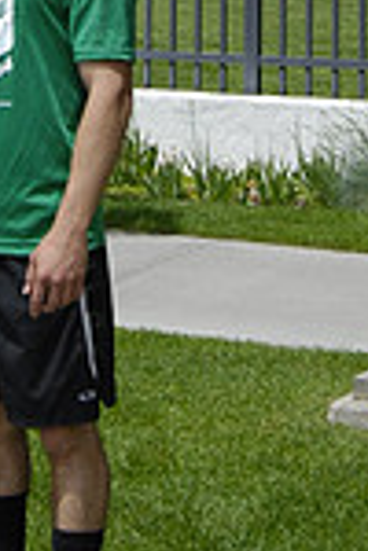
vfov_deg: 13.0
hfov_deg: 9.0
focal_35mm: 151
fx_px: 2315
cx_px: 18
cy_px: -228
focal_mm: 26
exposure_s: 1/800
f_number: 10
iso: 400
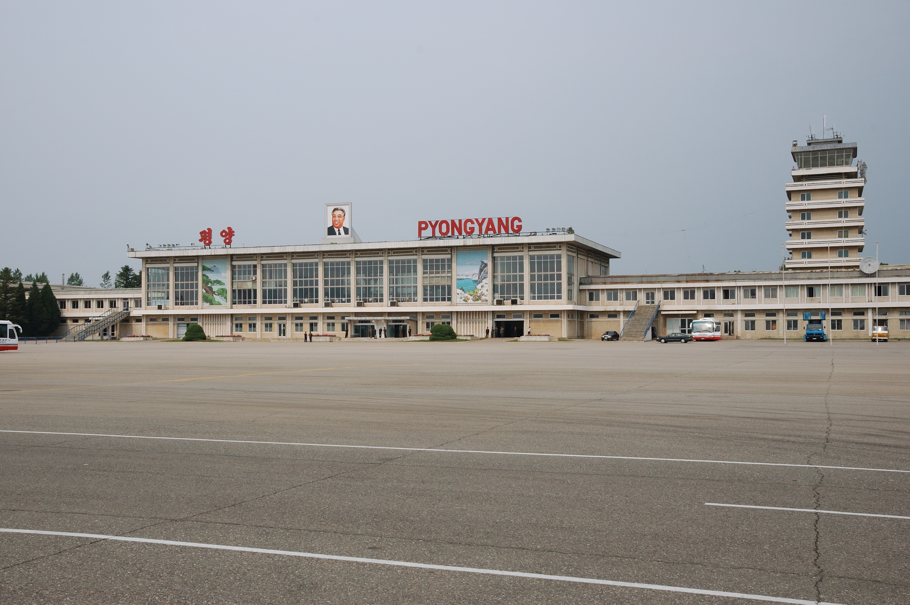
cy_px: 302
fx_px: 985
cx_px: 455
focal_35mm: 39
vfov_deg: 34.1
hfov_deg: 49.6
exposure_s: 1/400
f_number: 10
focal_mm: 26
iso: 200
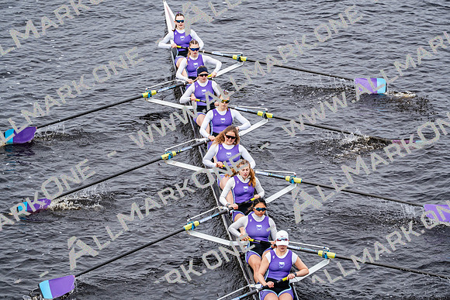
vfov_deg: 6.9
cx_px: 225
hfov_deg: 10.3
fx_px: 2500
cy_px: 150
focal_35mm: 200
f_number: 2.8
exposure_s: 1/2000
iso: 250
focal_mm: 200
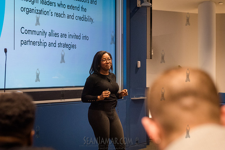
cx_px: 117
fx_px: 538
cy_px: 75
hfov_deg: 23.6
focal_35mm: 86
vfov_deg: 15.9
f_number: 4.5
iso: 5000
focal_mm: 80
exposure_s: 1/250
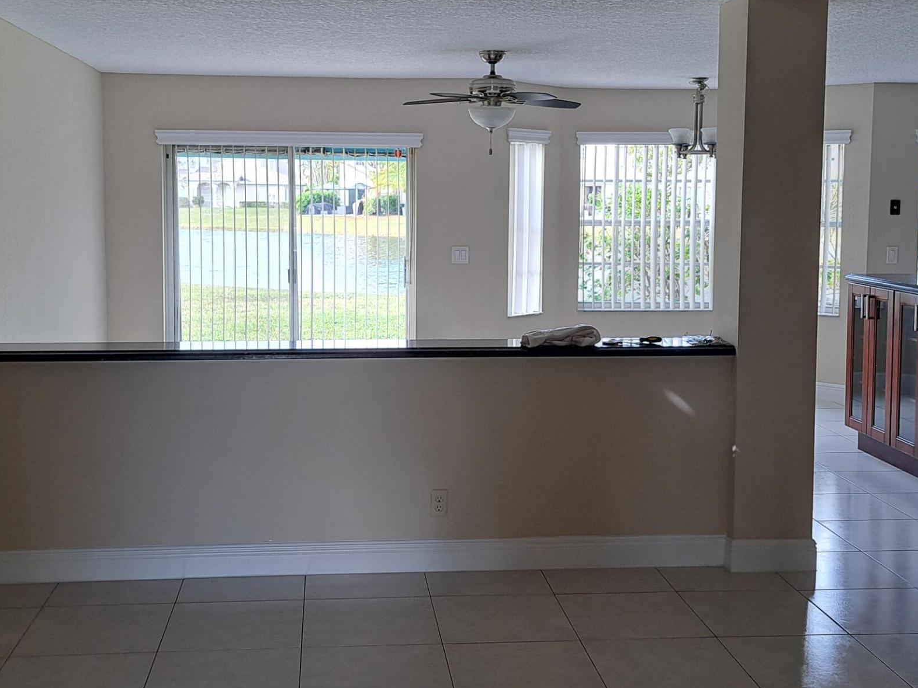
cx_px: 428
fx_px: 1167
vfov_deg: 32.8
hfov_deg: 42.9
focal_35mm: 44
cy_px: 298
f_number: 1.8
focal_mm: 5.23
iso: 64
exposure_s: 1/60
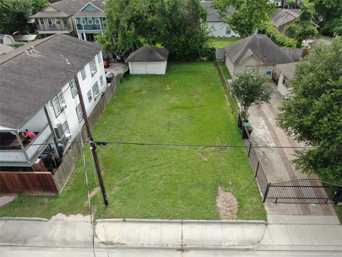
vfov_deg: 56.8
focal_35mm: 24
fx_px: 237
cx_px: 171
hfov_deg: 71.6
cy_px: 128
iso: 100
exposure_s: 1/400
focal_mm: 4.39
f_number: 2.8
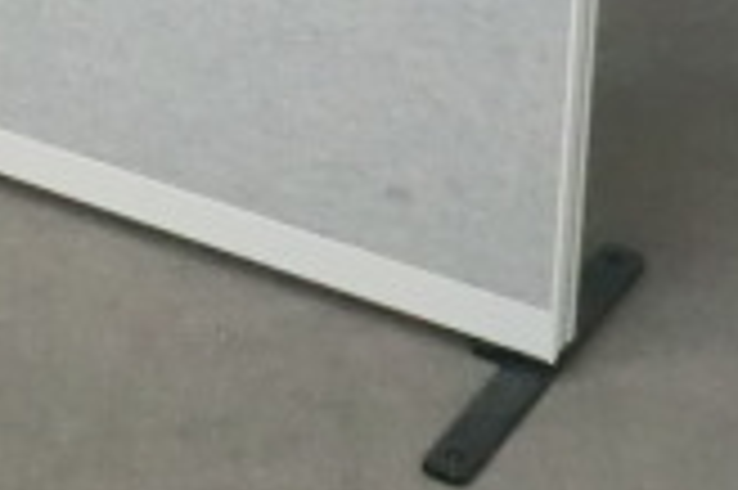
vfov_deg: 9.7
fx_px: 2662
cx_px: 140
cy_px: -548
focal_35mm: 130
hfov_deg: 15.7
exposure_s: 1/60
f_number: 3.5
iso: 800
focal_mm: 5.8
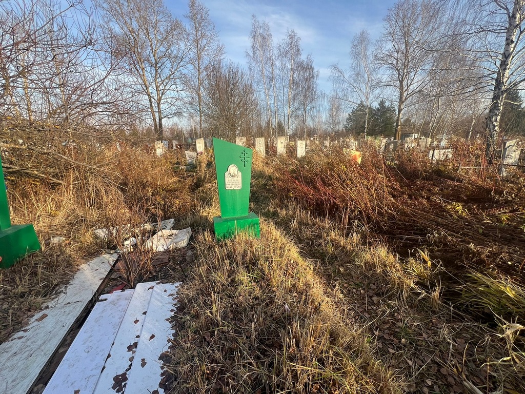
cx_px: 262
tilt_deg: -13.4
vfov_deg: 89.9
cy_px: 197
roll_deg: +0.3
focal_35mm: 13
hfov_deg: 106.2
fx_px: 197
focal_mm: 1.57
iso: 32
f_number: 1.8
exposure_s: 1/373
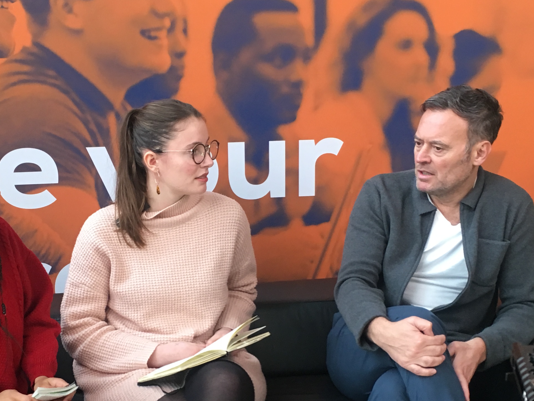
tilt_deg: -16.4
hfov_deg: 31.6
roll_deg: +1.5
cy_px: 318
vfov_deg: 23.7
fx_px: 941
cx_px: 217
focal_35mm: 61
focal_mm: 4.15
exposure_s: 1/33
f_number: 2.2
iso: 64
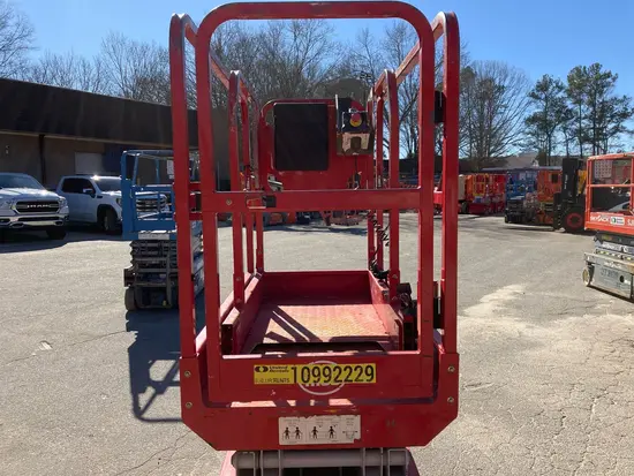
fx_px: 513
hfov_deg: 63.4
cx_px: 317
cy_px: 238
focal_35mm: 28
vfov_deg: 49.8
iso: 32
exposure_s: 1/1567
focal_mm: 3.99
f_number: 1.8
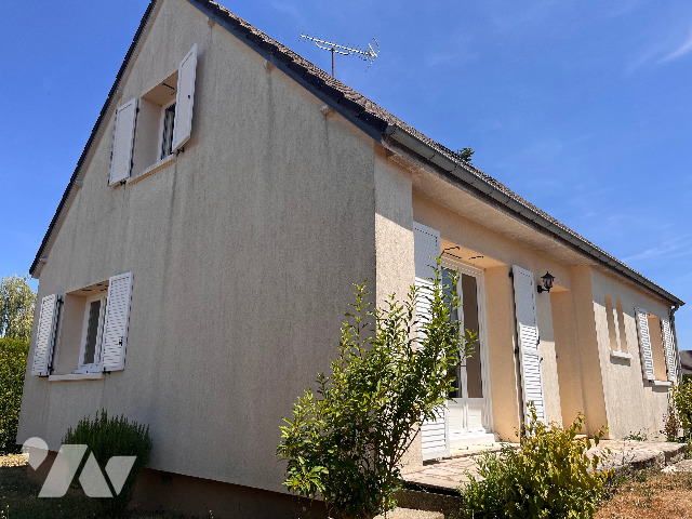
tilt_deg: +13.5
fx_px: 520
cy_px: 260
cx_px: 346
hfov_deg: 67.3
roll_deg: +0.1
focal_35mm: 26
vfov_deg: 53.1
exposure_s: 1/2967
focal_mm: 5.1
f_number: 1.6
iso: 50
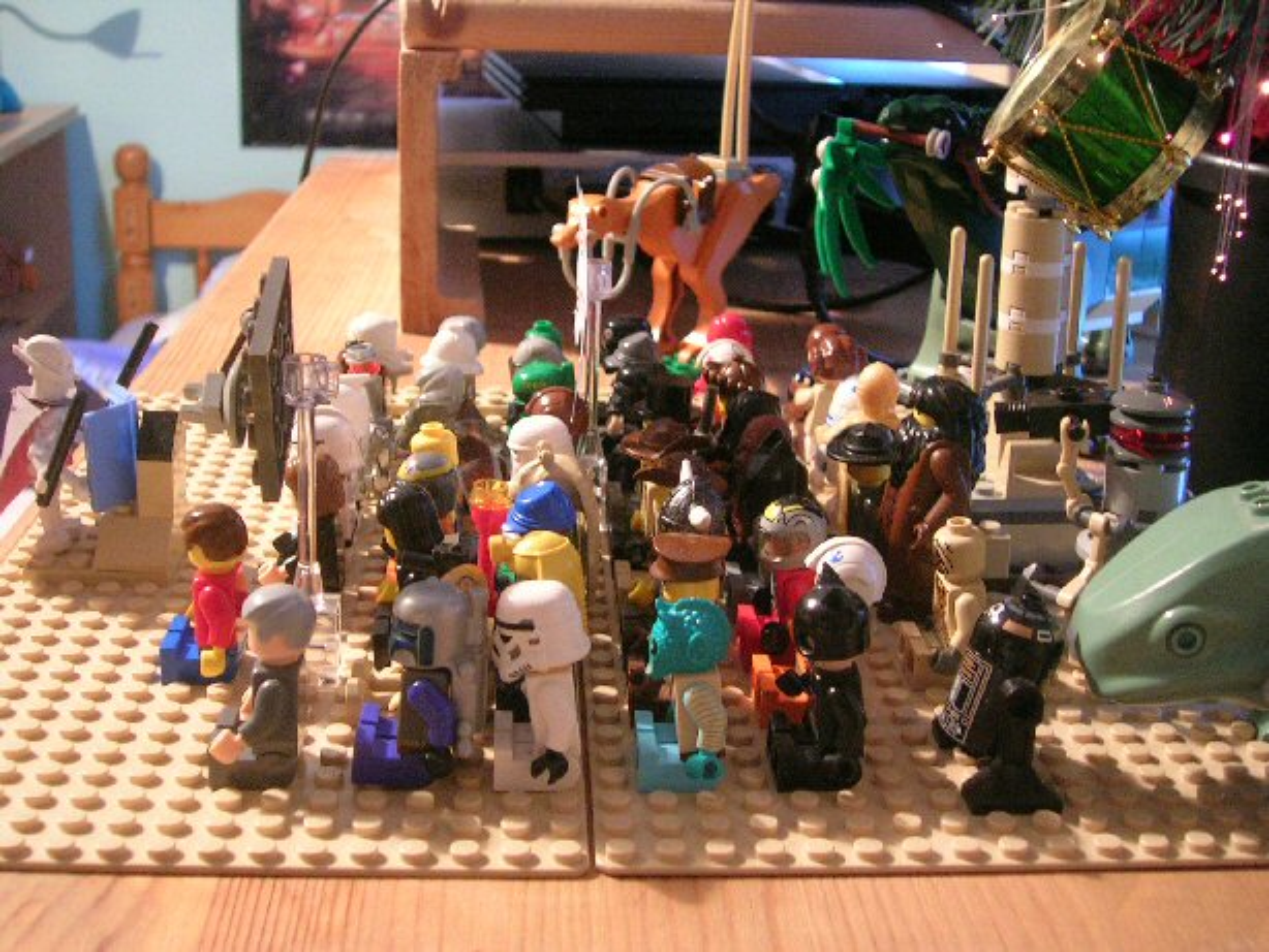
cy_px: 476
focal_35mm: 48
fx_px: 1760
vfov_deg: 30.3
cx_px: 634
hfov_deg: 39.6
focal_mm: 7.3
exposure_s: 1/1.6
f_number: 3.1
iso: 200
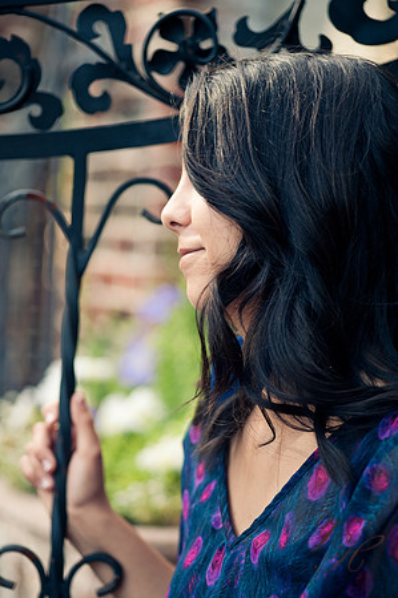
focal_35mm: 105
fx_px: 1745
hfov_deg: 13.0
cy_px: 299
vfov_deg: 19.5
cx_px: 199
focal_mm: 105
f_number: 2.8
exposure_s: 1/800
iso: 320
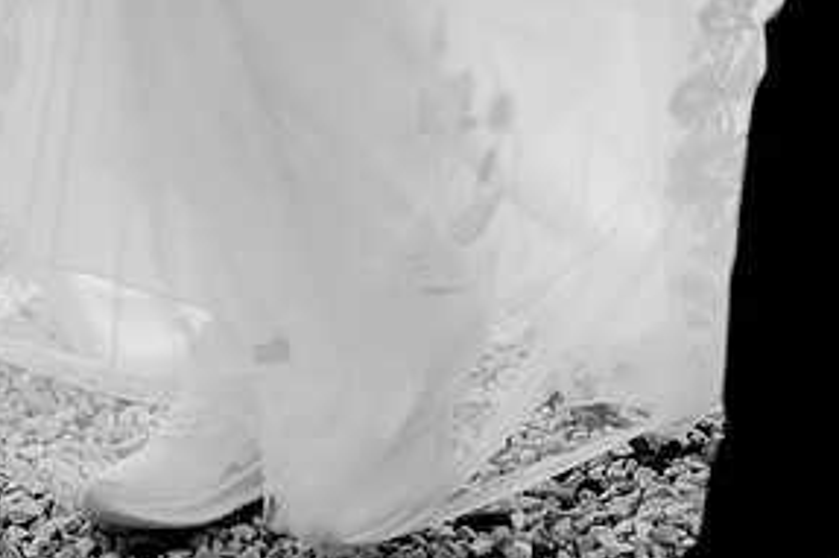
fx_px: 4006
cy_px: 419
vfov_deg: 8.0
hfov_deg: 12.0
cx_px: 506
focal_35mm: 172
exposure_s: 1/3200
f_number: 2
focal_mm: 85
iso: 100
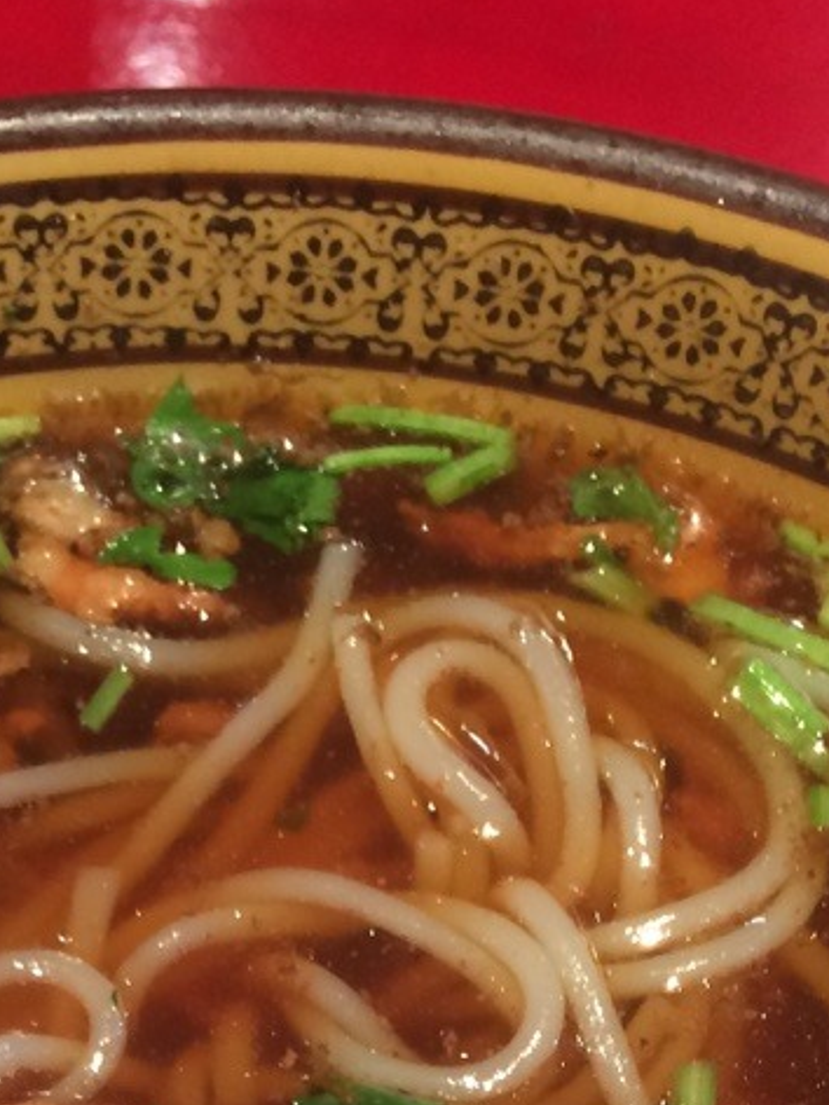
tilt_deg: -64.8
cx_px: 279
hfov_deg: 17.1
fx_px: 2746
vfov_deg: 20.3
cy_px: 1536
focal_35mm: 86
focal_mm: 4.15
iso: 100
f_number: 2.2
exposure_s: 1/30
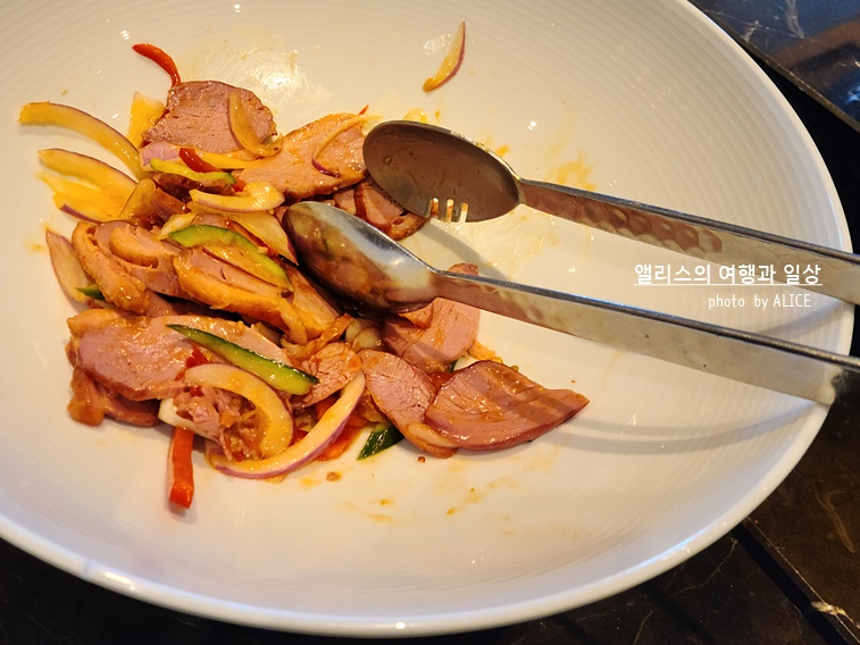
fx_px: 919
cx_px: 335
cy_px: 229
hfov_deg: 49.7
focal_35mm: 37
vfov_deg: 38.4
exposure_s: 1/59
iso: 200
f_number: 2
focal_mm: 5.9
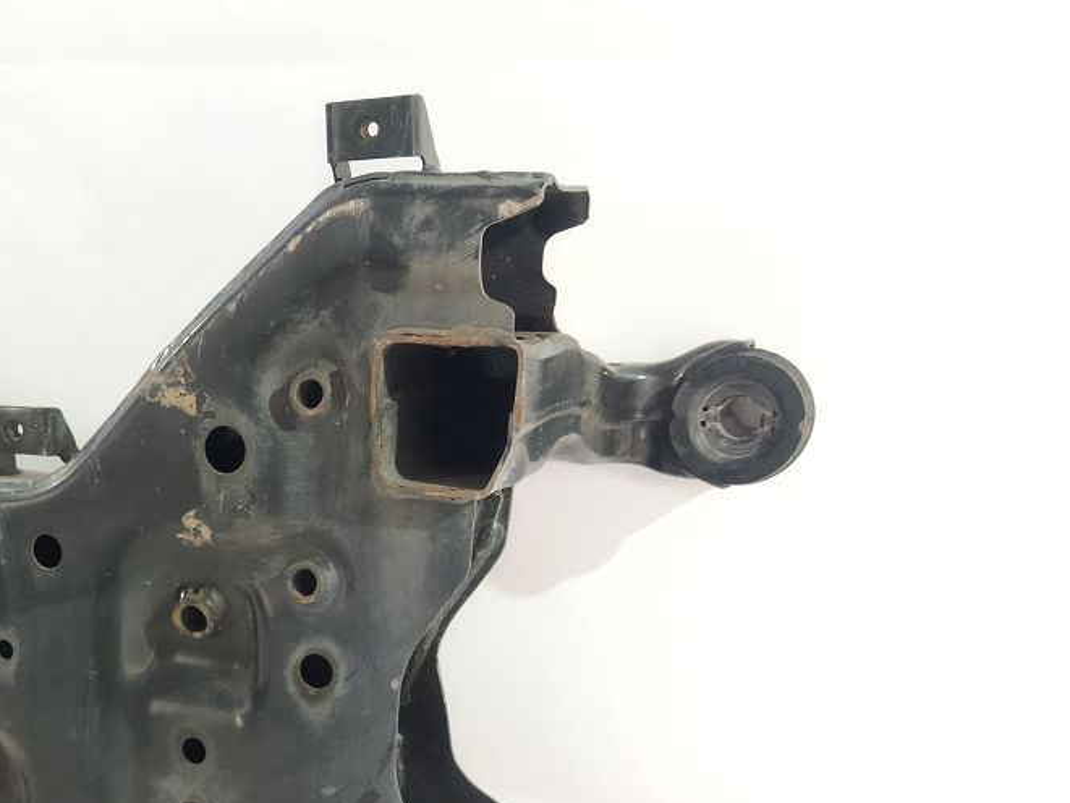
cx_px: 219
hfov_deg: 37.5
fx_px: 1515
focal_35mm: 49
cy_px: 698
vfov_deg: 28.7
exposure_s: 1/50
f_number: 1.79
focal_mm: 4.71
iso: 375
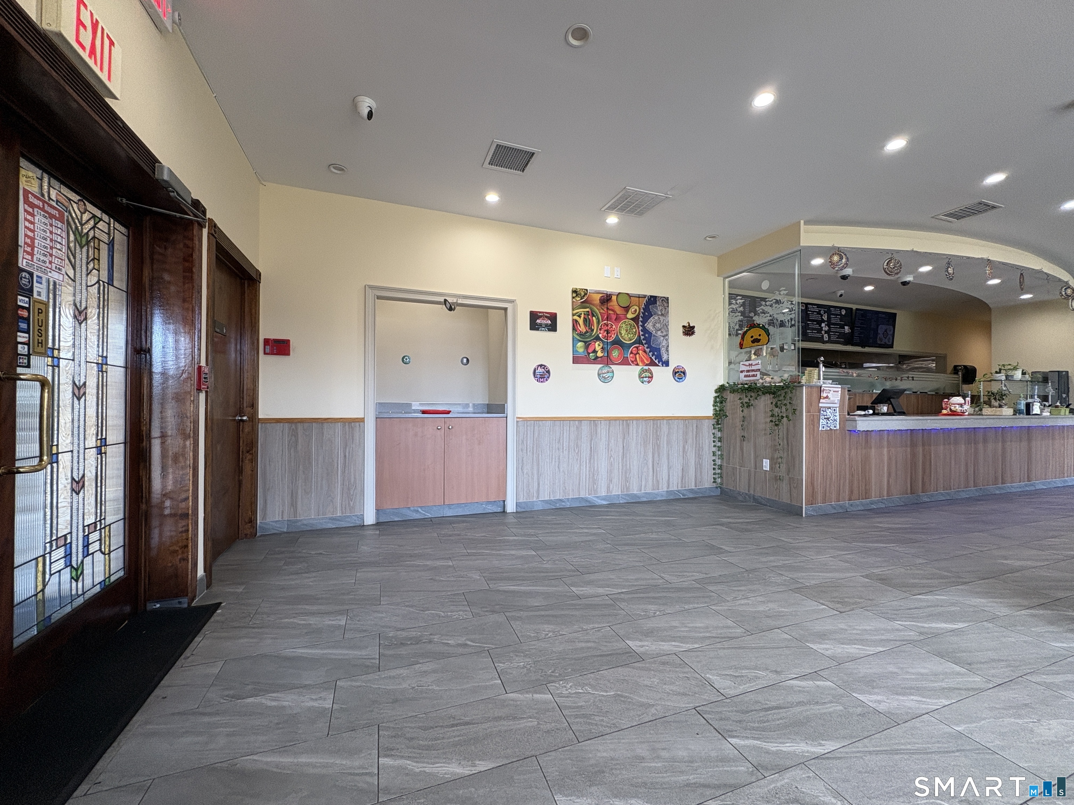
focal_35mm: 14
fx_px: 434
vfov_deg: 85.7
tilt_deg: +0.4
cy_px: 402
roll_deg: -0.3
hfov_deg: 102.1
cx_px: 537
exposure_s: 1/60
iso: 125
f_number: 2.2
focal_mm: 2.22
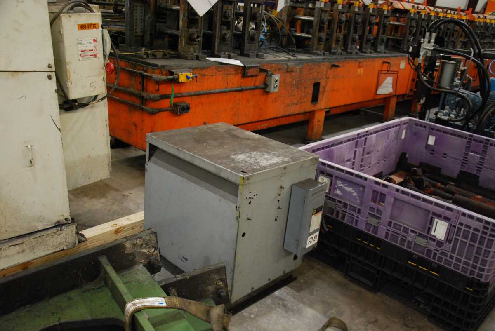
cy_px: 166
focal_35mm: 33
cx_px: 248
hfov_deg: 57.2
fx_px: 454
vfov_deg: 40.1
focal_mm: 22
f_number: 3.8
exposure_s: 1/30
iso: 1100
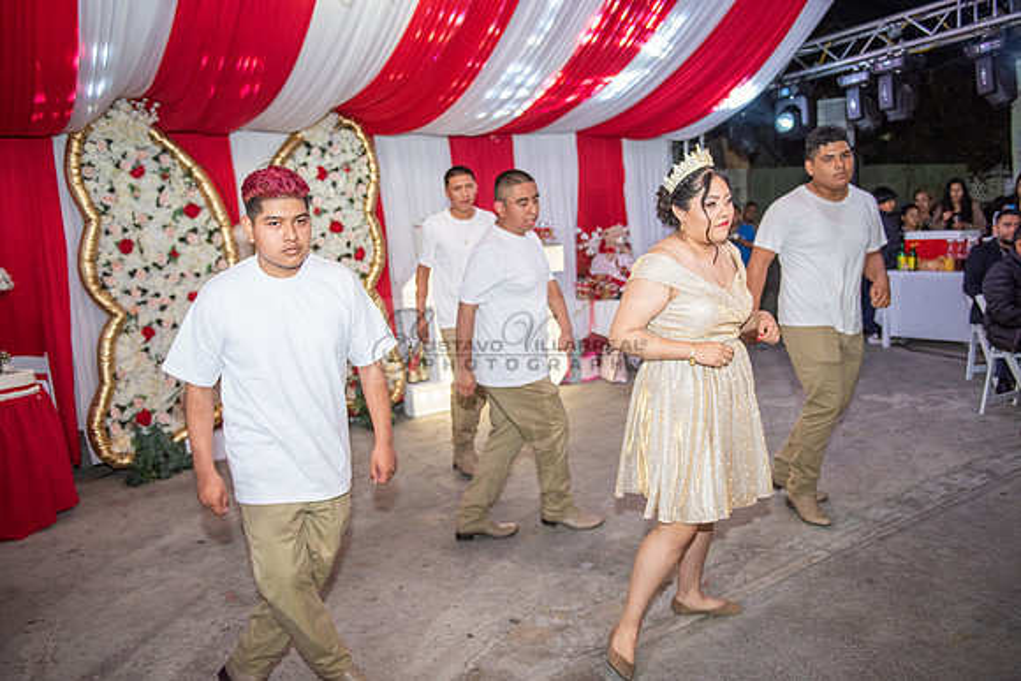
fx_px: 823
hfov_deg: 63.6
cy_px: 340
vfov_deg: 45.0
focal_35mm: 29
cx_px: 510
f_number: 3.2
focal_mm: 29
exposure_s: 1/160
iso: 800
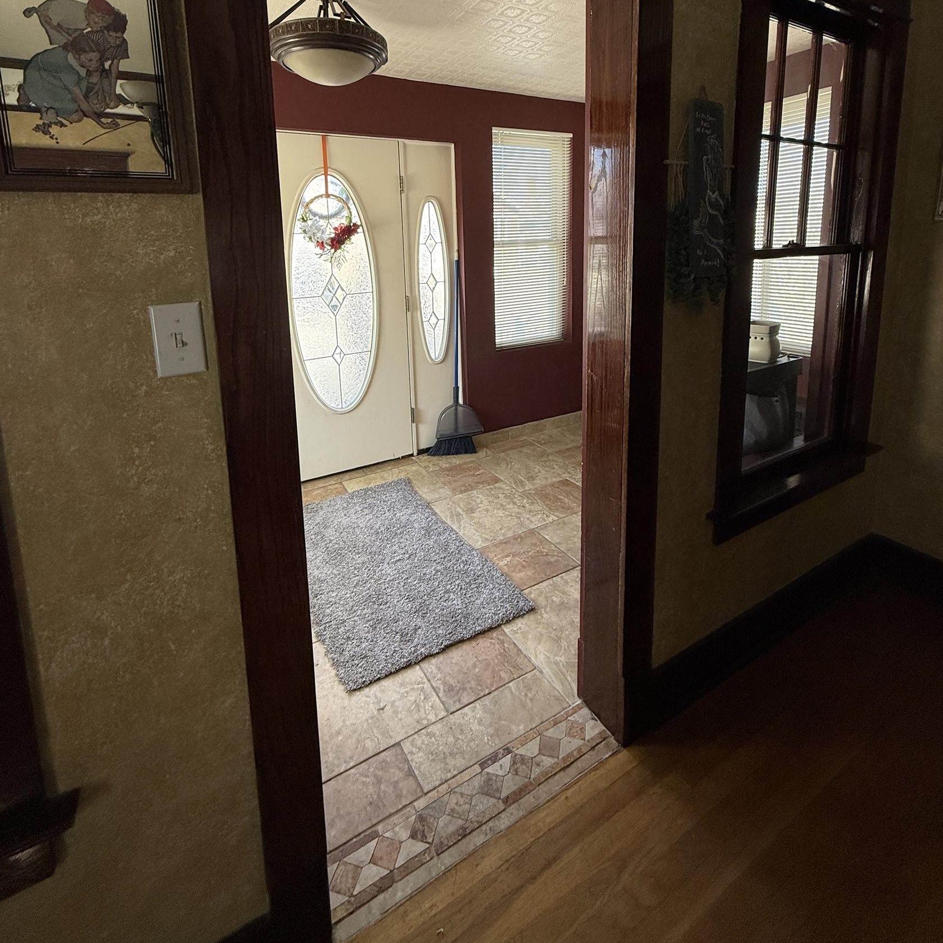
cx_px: 458
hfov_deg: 83.9
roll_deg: +2.0
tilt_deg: -7.4
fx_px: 524
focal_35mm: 17
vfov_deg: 81.3
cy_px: 317
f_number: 2.2
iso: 125
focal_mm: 2.22
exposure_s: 1/99
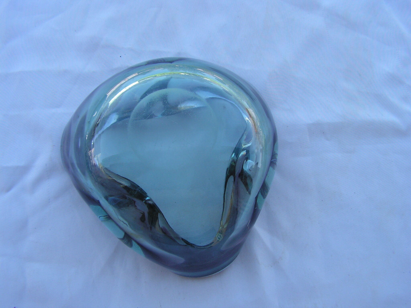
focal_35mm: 36
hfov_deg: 51.4
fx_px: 427
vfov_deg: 39.7
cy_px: 154
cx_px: 206
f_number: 3.2
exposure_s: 1/200
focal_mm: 6
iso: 64
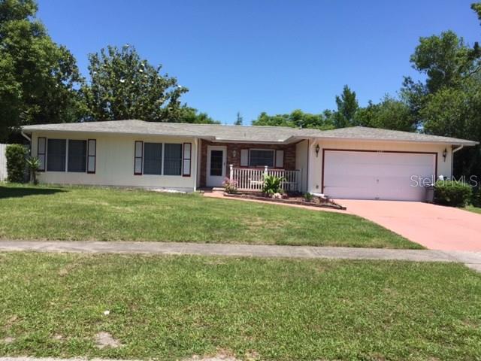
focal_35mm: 29
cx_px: 240
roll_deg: -2.6
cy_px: 180
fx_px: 403
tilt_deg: +0.6
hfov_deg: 61.7
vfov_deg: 48.2
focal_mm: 4.15
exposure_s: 1/1582
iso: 32
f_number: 2.2
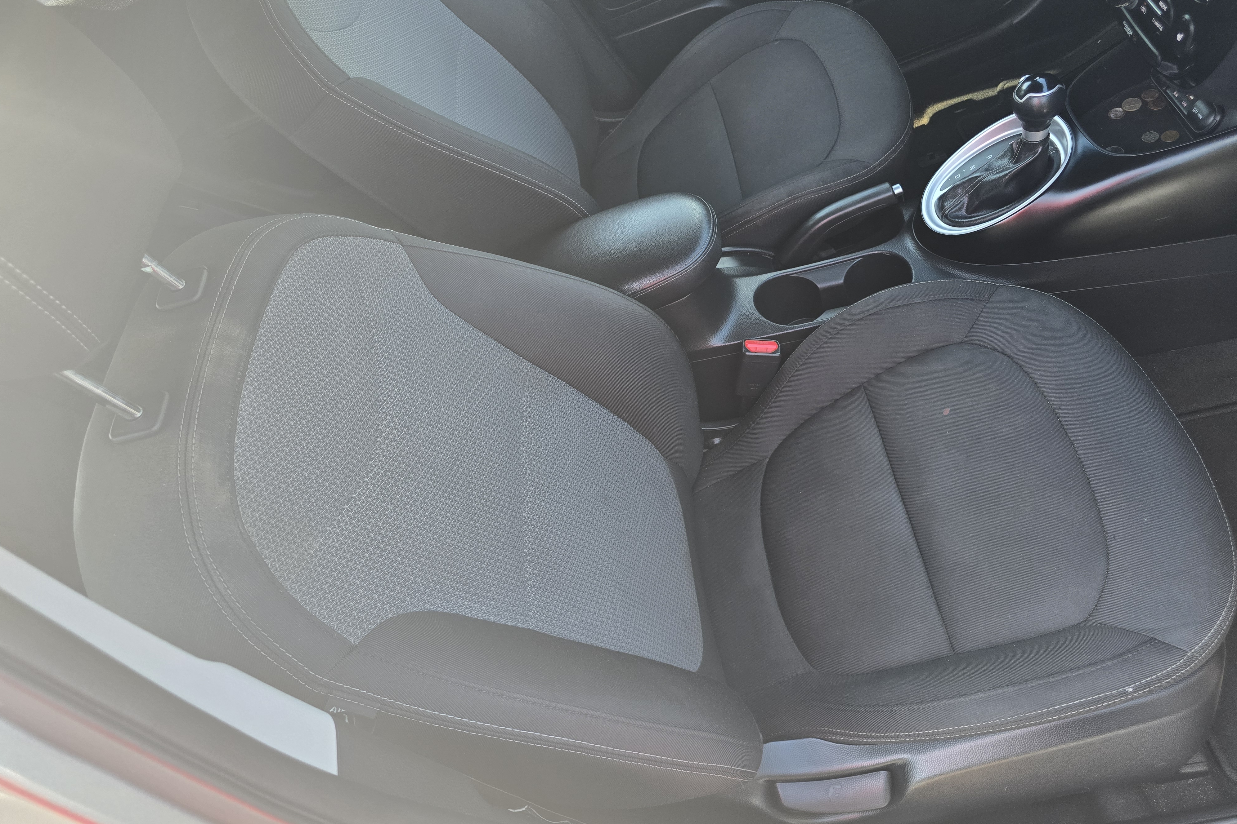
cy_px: 411
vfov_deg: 53.1
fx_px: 825
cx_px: 617
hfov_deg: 73.7
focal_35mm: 24
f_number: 1.7
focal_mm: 6.3
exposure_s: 1/180
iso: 125
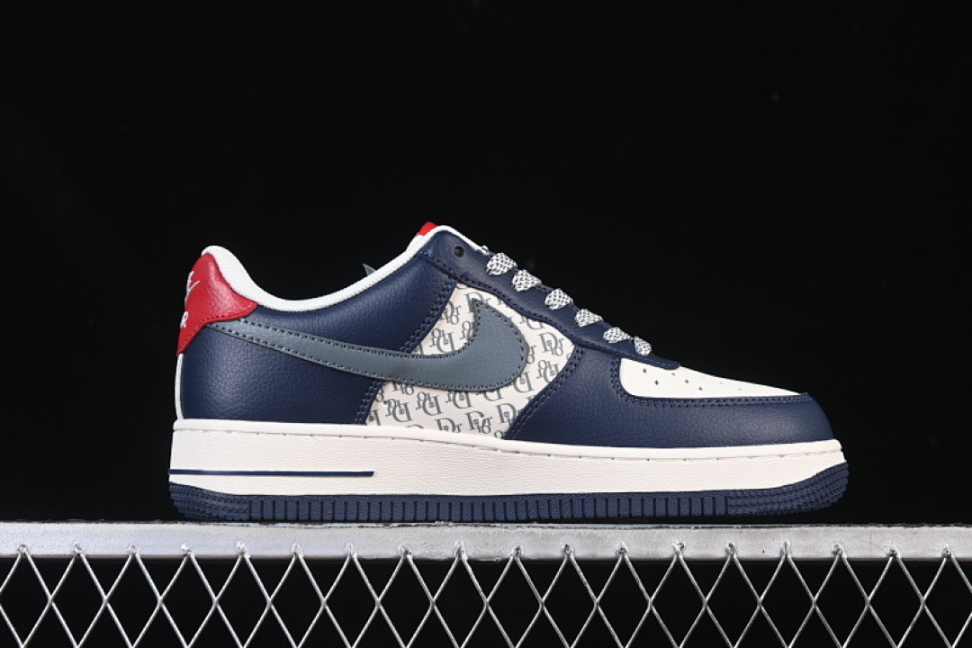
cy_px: 324
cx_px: 486
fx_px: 2025
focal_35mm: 75
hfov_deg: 27.0
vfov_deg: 18.2
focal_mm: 50
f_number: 7.1
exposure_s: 1/60
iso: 160
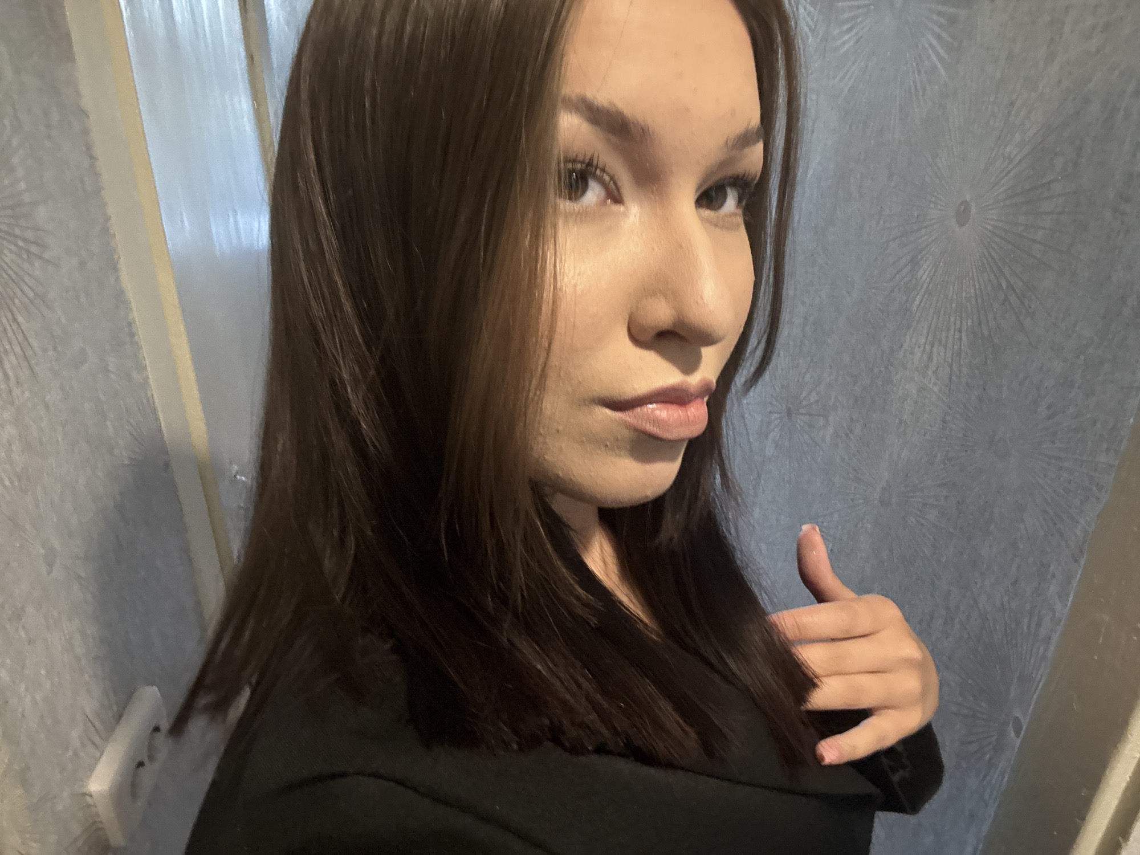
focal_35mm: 23
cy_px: 428
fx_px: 757
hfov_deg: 73.9
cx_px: 570
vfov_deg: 58.9
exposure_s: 1/25
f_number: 1.9
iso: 320
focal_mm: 2.69
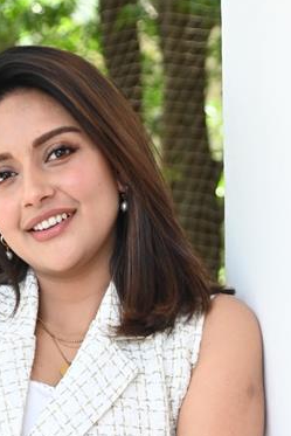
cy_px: 483
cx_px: 93
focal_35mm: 188
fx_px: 2277
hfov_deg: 7.3
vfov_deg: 10.8
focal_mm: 52
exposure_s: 1/400
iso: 800
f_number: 4
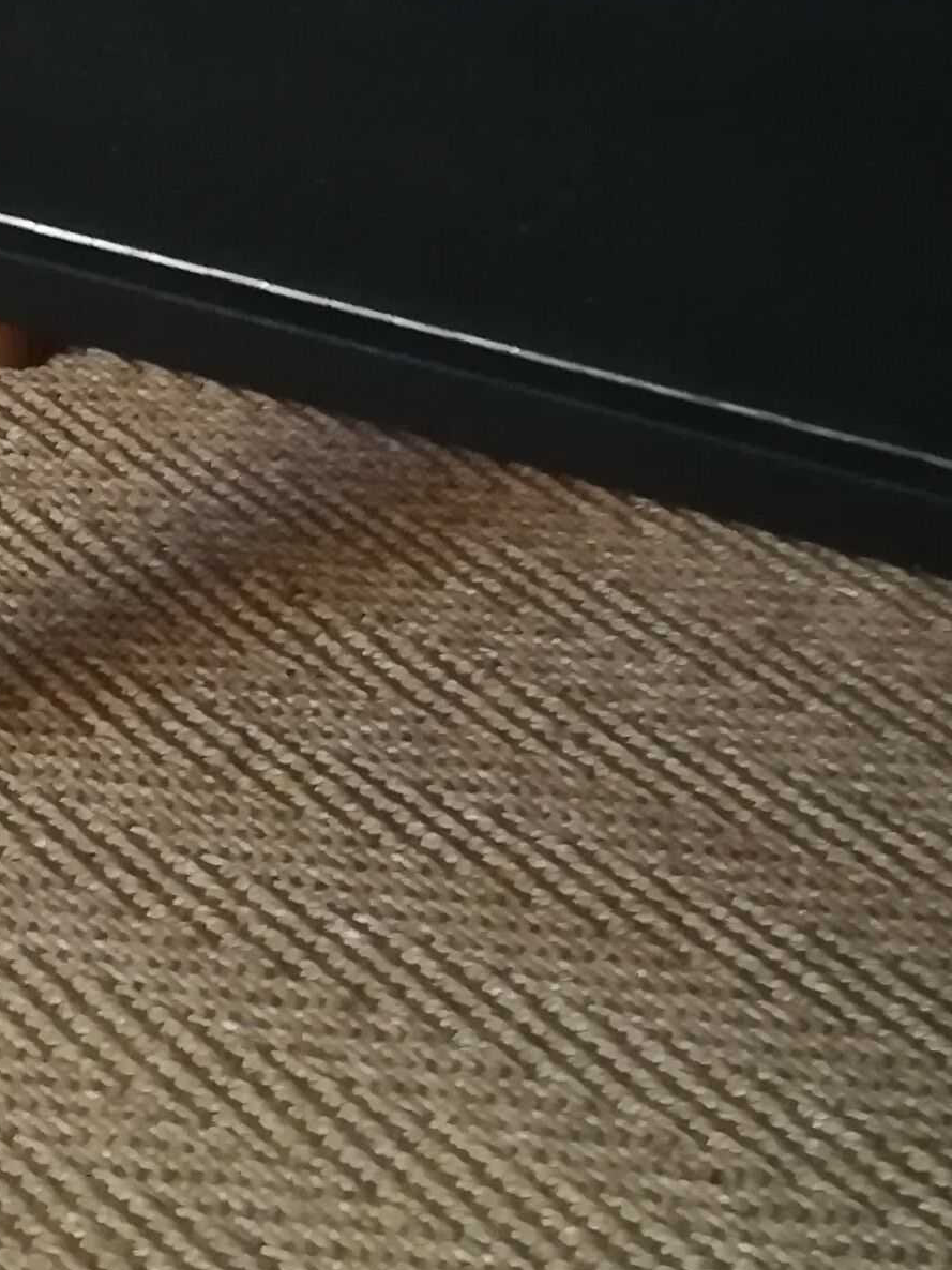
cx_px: 52
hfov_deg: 16.7
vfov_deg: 20.8
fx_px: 3191
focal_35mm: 87
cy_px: -303
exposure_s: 1/20
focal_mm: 3.83
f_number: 2.2
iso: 640
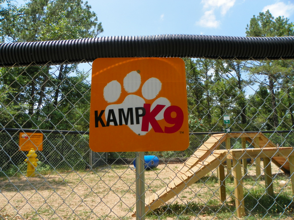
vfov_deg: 53.1
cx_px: 147
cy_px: 110
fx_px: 221
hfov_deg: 67.3
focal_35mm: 26
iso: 64
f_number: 5
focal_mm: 4.6
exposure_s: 1/320
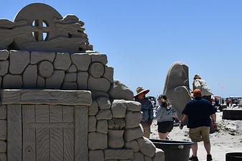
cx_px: 36
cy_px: 106
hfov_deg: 31.2
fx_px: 417
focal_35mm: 62
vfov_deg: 21.9
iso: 100
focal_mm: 24
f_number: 10
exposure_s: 1/400
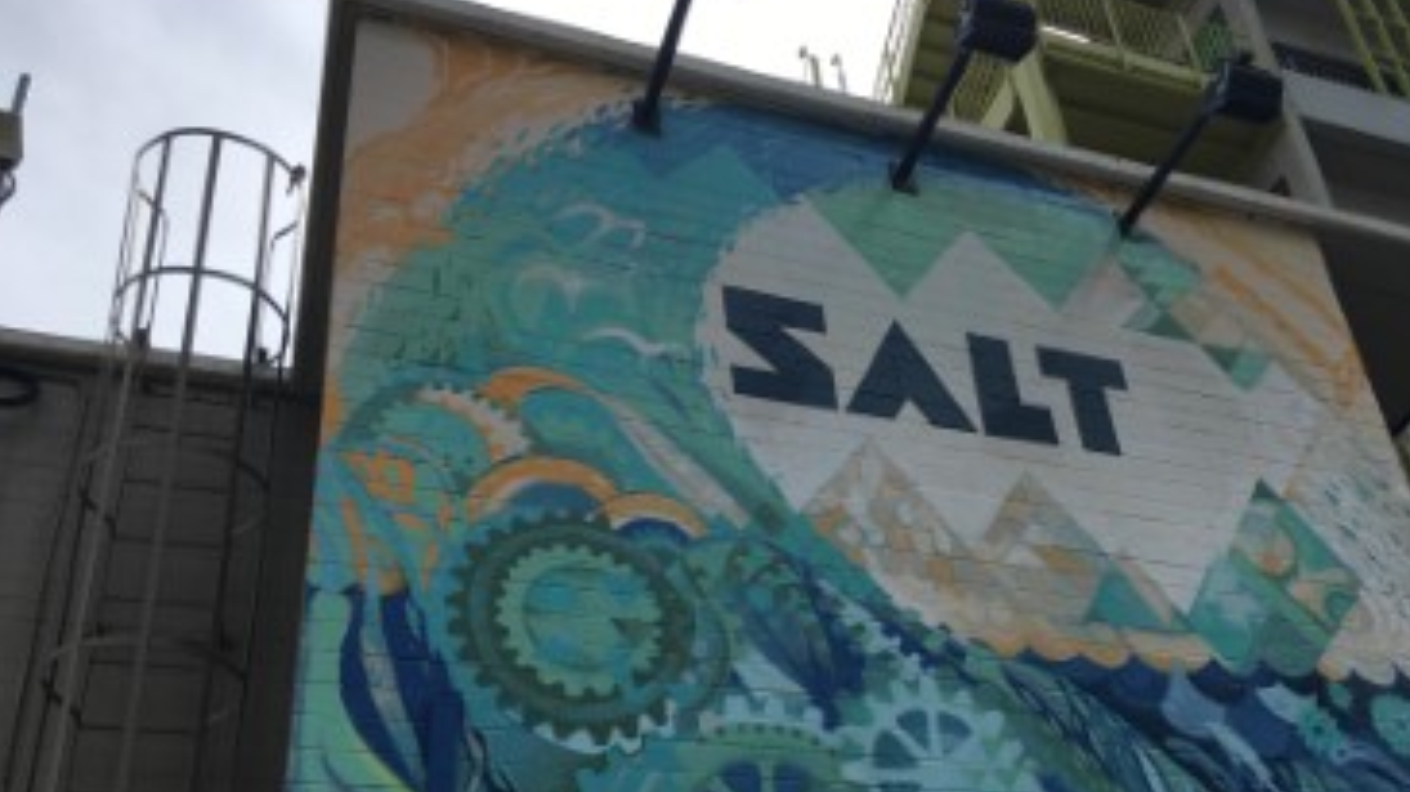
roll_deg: +7.0
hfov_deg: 51.2
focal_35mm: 39
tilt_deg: +29.4
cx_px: 865
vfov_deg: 29.9
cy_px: 595
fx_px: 1458
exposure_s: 1/1972
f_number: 2.2
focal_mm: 4.15
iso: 25
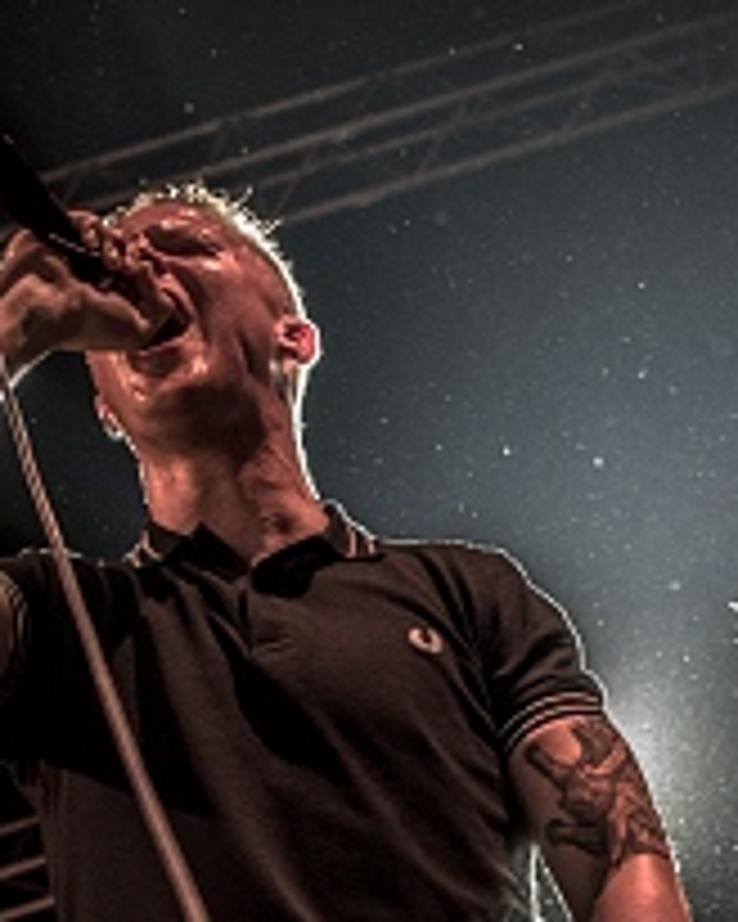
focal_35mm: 79
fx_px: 2157
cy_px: 1001
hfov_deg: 19.1
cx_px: 662
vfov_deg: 22.8
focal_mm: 24
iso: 800
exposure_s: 1/100
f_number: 2.8
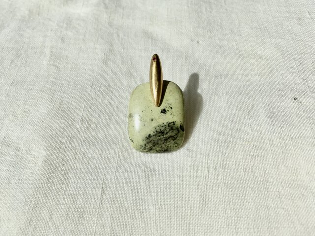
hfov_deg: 61.7
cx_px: 158
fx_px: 264
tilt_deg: -56.0
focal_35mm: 29
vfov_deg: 48.2
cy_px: 118
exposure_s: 1/2653
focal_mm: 4.15
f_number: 2.2
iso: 25
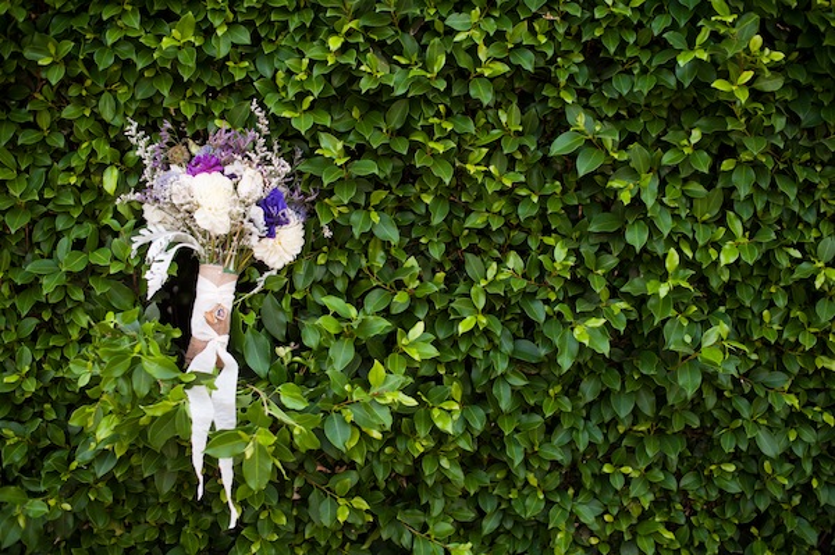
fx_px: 1159
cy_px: 278
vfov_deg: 26.9
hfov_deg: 39.6
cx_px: 418
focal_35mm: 50
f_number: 2.2
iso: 200
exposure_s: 1/1000
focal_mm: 50
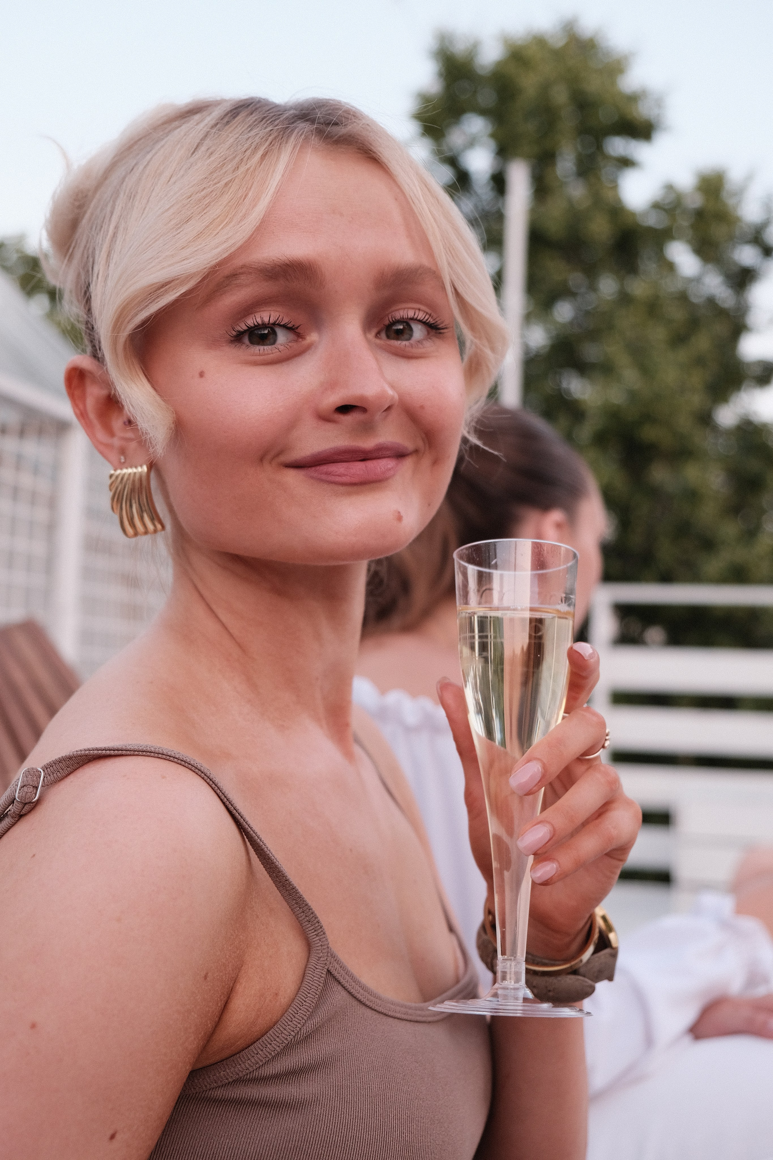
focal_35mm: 43
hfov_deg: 31.2
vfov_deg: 45.4
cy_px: 580
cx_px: 386
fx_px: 1385
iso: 640
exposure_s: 1/160
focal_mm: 28.9
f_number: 3.2
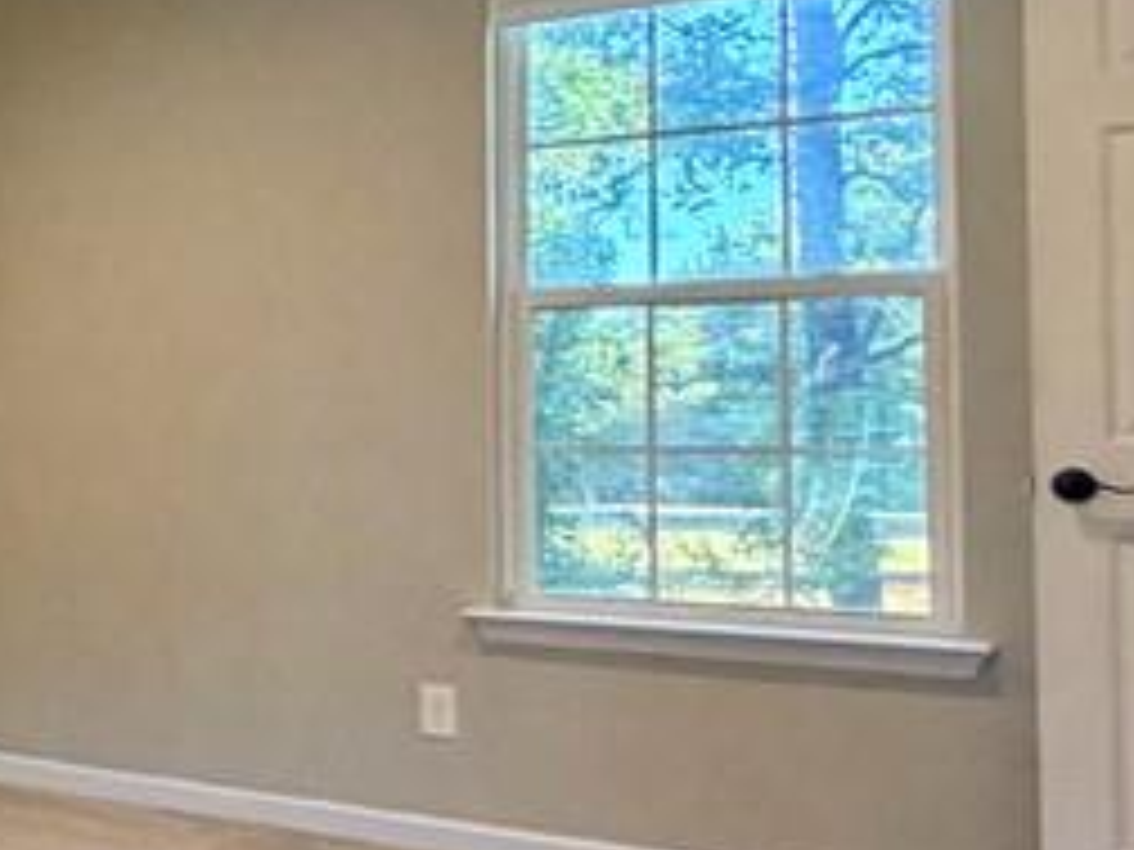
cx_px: -536
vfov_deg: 25.6
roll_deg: -0.1
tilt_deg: +1.2
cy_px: 369
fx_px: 1867
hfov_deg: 25.8
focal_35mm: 57
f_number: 2.2
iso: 320
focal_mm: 2.22
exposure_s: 1/120
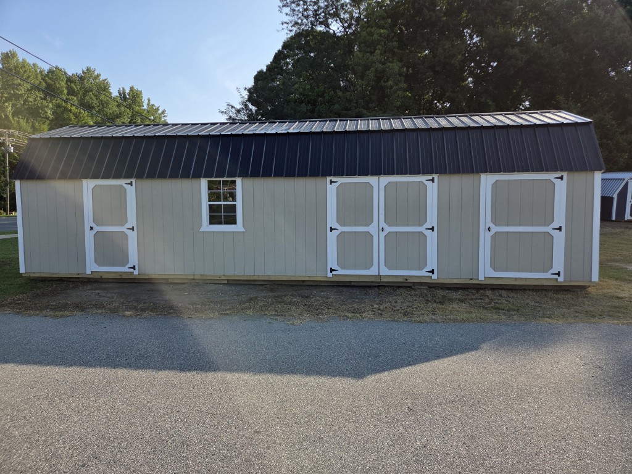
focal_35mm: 23
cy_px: 237
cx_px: 316
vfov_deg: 58.9
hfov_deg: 73.9
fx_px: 420
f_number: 1.8
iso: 80
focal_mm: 5.4
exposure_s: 1/3026
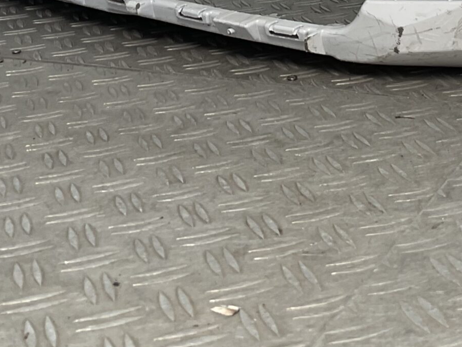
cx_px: 300
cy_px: -137
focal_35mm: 82
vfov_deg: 16.7
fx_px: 1095
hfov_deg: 23.7
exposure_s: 1/338
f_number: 1.8
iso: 16
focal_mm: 3
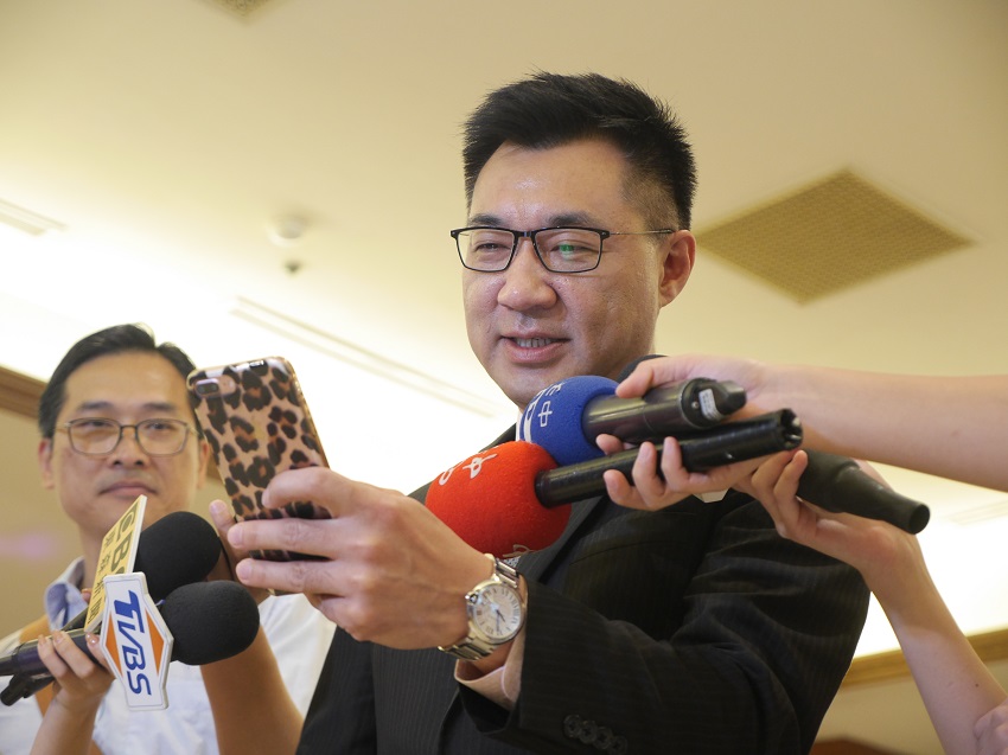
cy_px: 378
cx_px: 504
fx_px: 2038
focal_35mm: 70
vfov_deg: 21.0
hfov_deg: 27.8
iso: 1000
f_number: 2.8
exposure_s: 1/80
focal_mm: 35
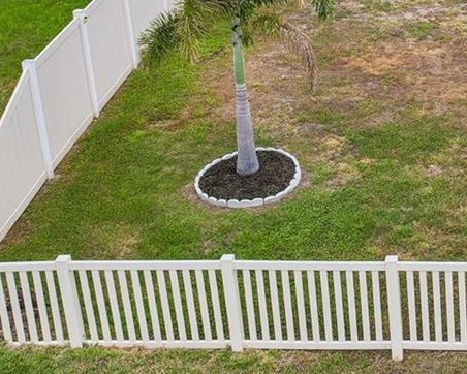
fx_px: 1009
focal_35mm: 73
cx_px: 602
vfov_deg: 20.2
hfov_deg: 23.2
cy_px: -17
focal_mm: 8.4
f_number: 2.8
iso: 100
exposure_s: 1/1000
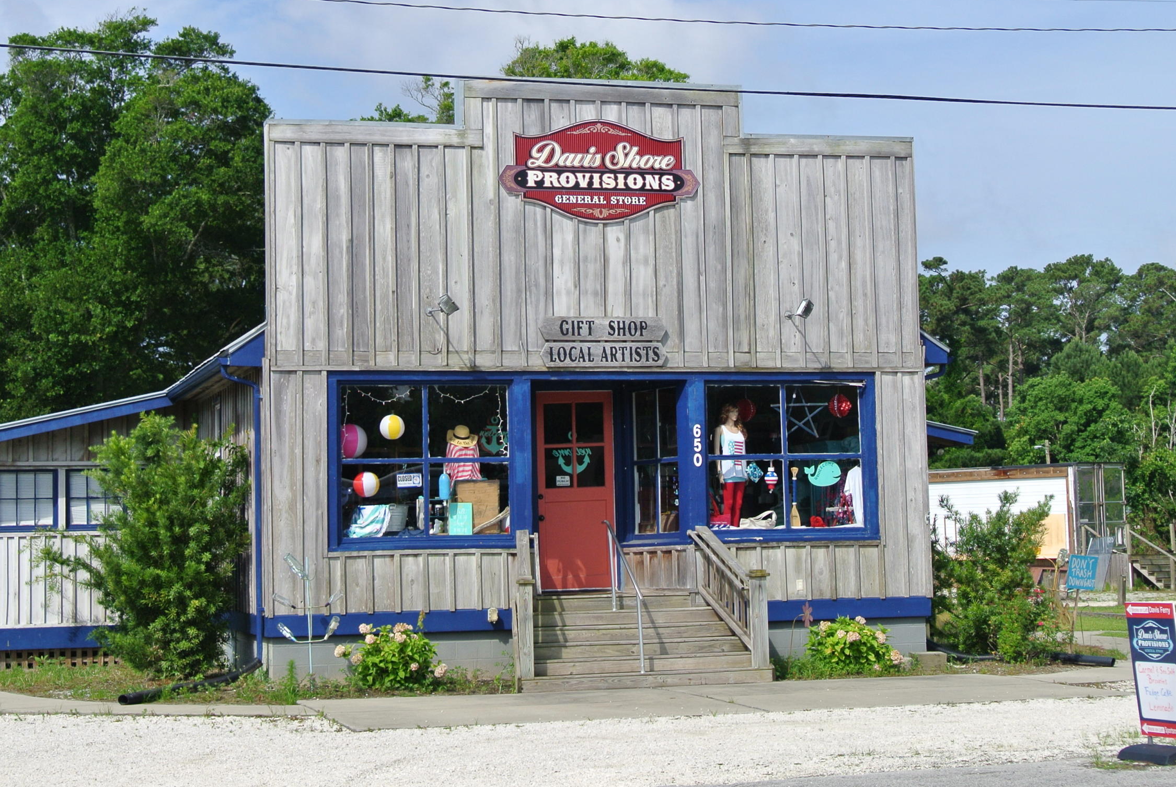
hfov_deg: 29.6
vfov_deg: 20.1
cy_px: 338
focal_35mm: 68
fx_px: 2224
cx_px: 567
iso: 100
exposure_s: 1/640
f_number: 4.8
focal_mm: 18.9
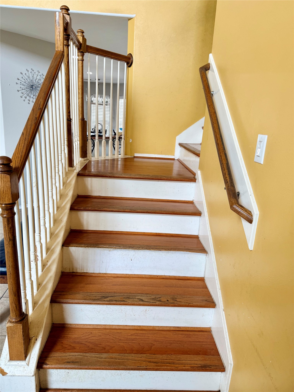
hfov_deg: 56.8
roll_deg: -3.1
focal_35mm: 24
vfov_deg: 71.6
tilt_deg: -10.7
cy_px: 196
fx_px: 272
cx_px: 147
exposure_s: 1/60
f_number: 1.78
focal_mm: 6.76
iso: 125
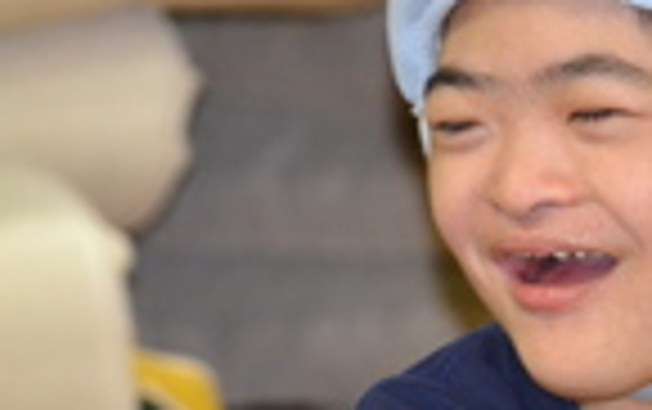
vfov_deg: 2.0
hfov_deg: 3.1
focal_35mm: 673
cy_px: 194
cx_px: 537
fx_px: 11973
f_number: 5.3
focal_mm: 160
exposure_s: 1/60
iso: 3200
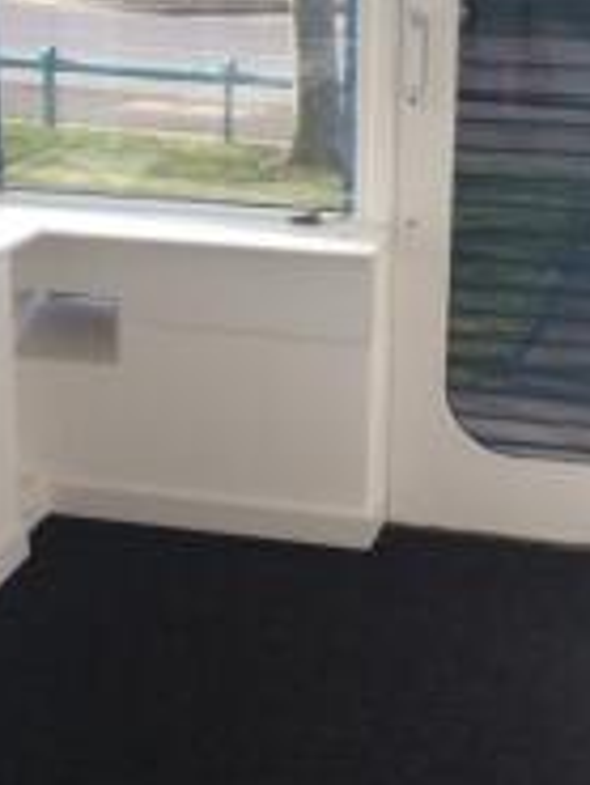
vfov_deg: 27.3
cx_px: 310
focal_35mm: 71
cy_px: 295
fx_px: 1612
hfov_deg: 20.7
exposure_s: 1/394
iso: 32
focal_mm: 4.12
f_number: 2.2
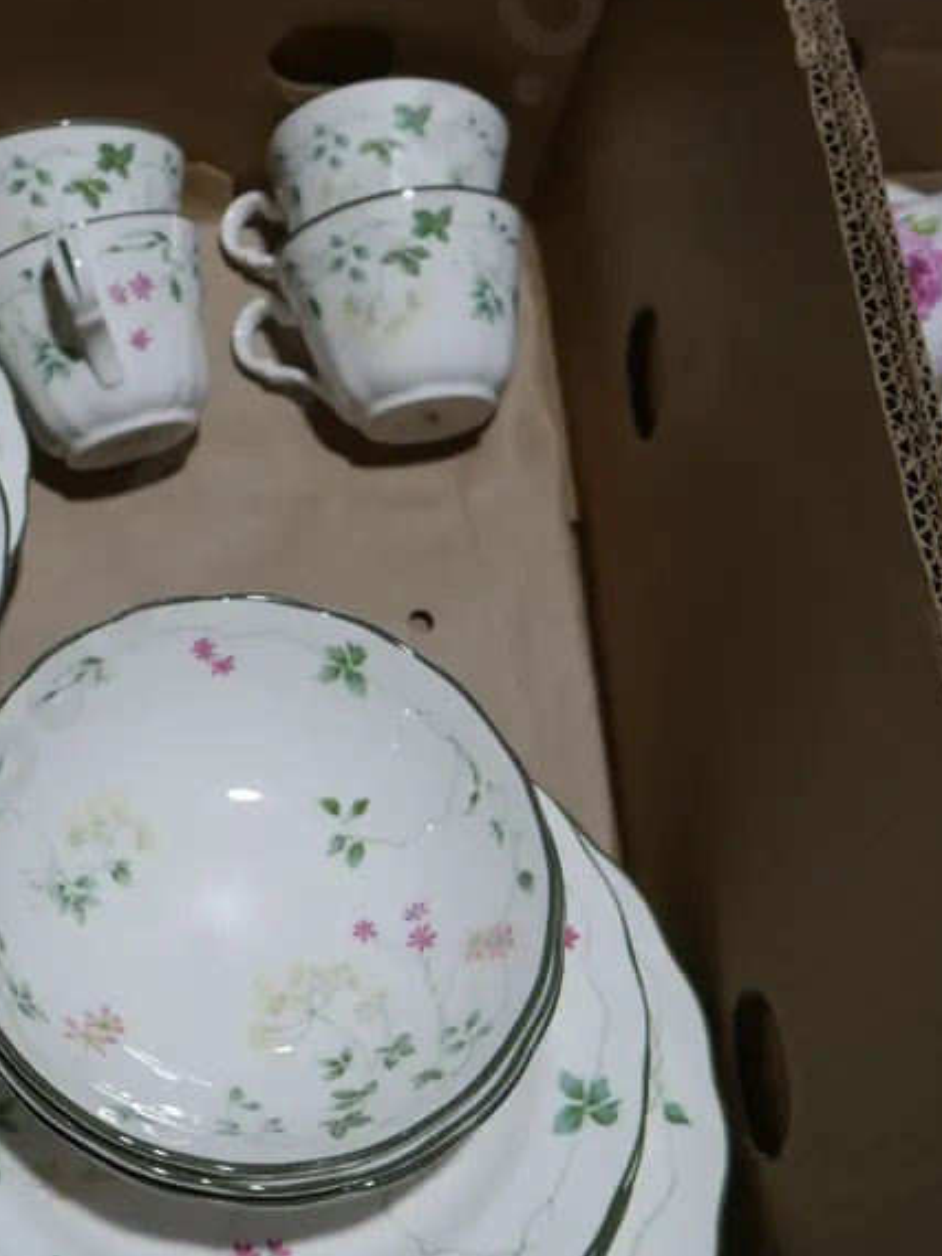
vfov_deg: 35.5
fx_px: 1959
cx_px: 125
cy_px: 567
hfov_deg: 26.3
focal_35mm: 54
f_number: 4.5
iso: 200
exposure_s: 1/160
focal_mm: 15
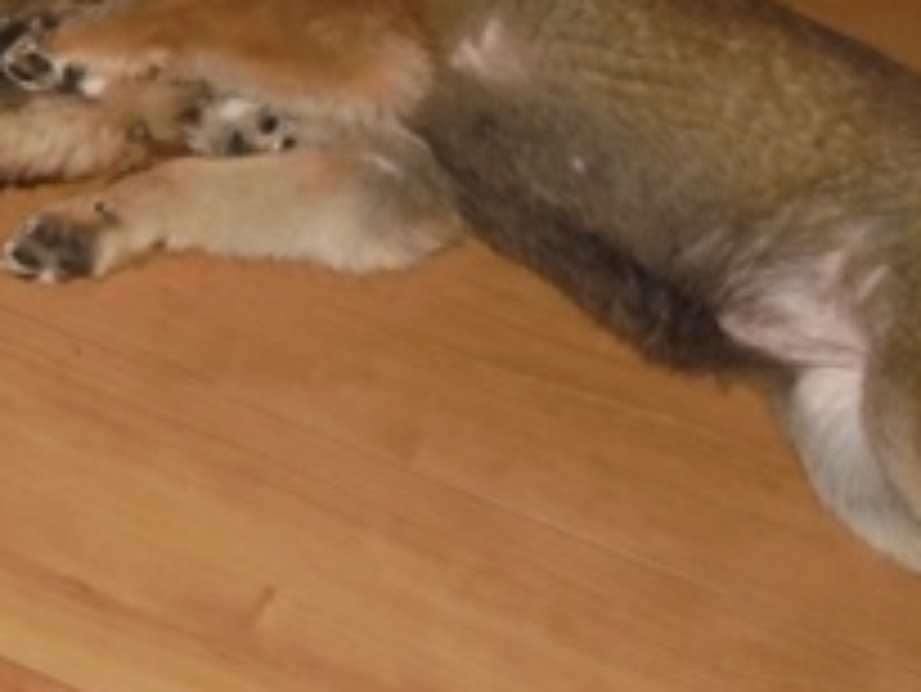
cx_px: -27
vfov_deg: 15.6
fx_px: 2502
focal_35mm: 94
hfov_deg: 20.1
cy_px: 126
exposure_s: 1/50
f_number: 4.5
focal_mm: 7.8
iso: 400
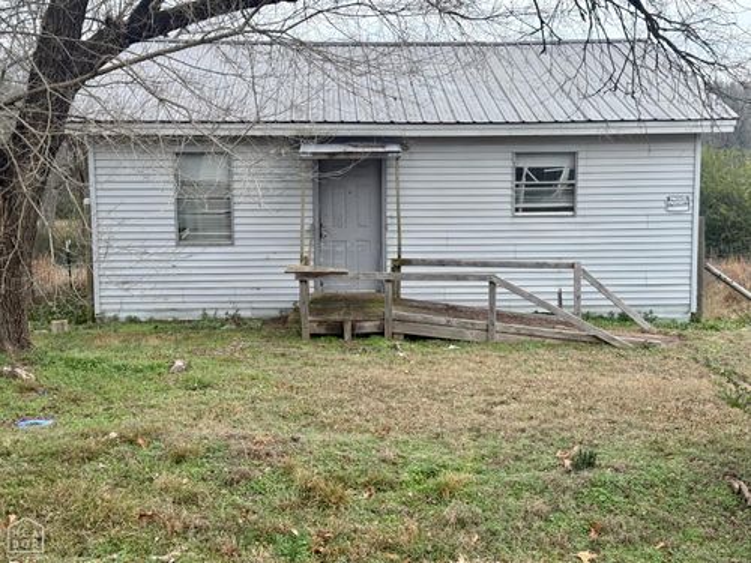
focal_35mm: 48
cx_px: 376
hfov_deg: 39.7
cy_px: 282
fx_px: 1041
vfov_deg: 30.3
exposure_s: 1/1403
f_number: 1.78
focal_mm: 6.76
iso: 64
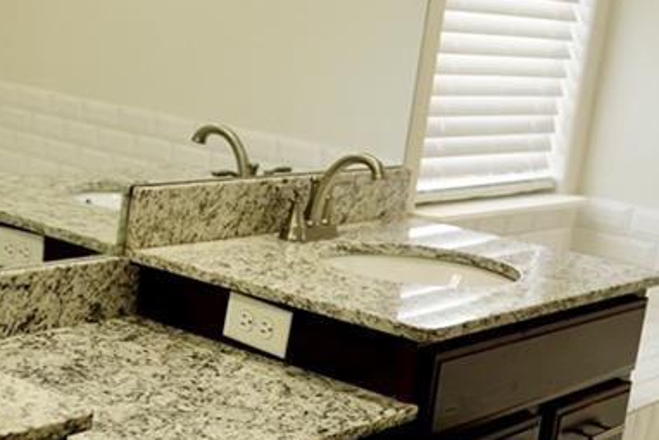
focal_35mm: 75
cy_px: 250
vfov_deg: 18.2
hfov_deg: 25.9
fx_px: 1373
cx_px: 31
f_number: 2.8
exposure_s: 1/160
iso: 1250
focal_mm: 28
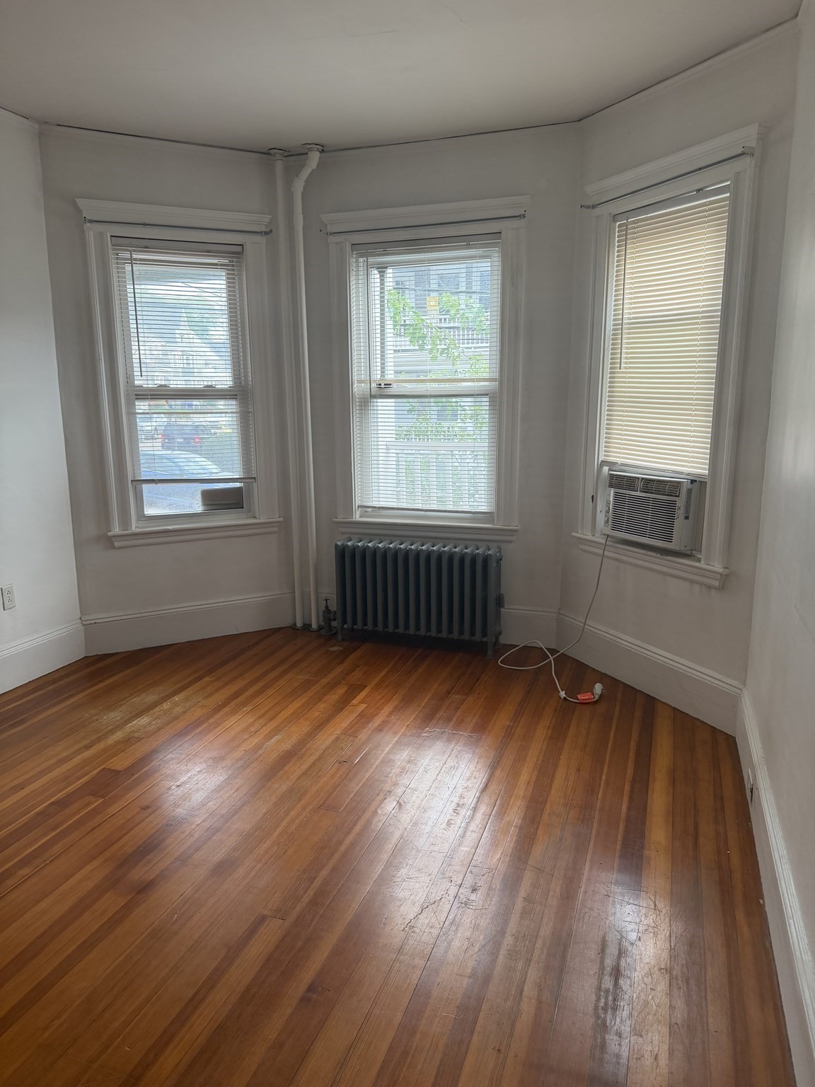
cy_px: 544
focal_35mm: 24
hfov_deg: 56.8
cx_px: 408
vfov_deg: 71.6
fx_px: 753
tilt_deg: -10.8
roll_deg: +1.2
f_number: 1.78
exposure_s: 1/214
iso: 160
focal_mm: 6.76
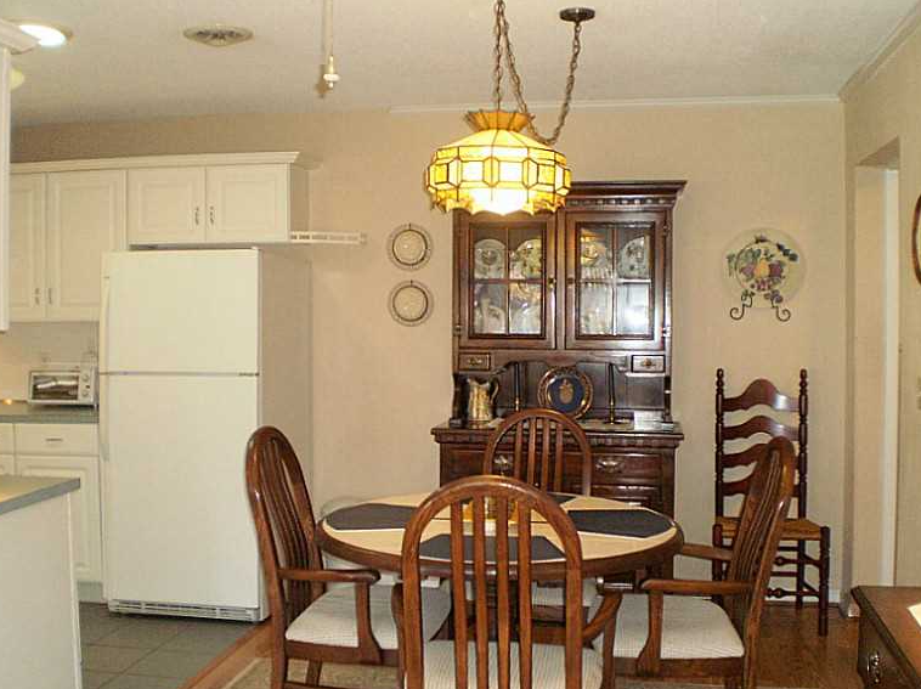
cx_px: 469
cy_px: 341
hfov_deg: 49.0
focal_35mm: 38
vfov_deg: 37.7
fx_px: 1010
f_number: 3.1
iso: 320
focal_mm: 6.3
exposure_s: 1/30
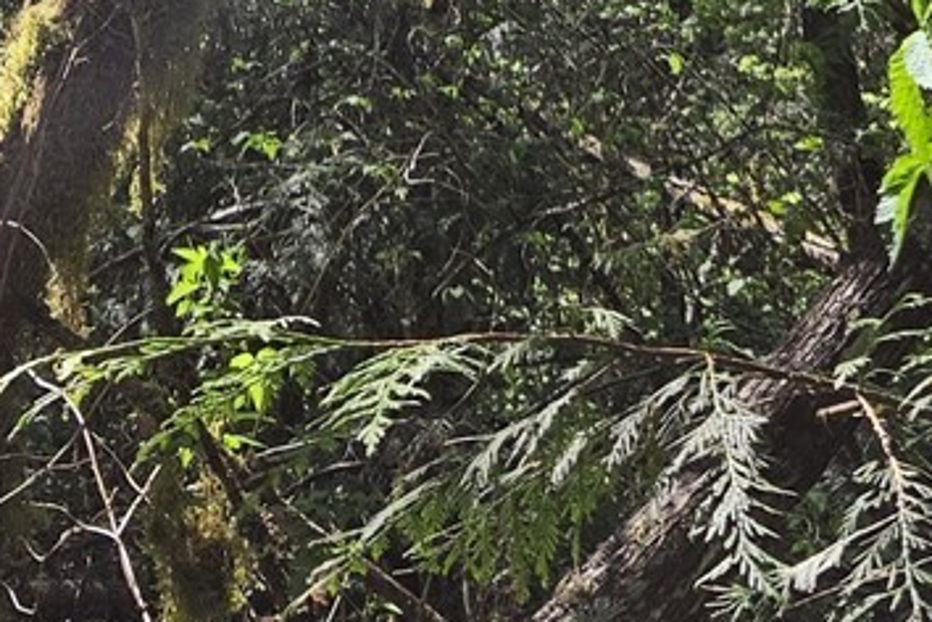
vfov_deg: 11.3
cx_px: 387
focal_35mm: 108
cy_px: -691
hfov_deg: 18.9
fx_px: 2796
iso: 80
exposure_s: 1/1849
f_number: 1.8
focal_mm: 5.4
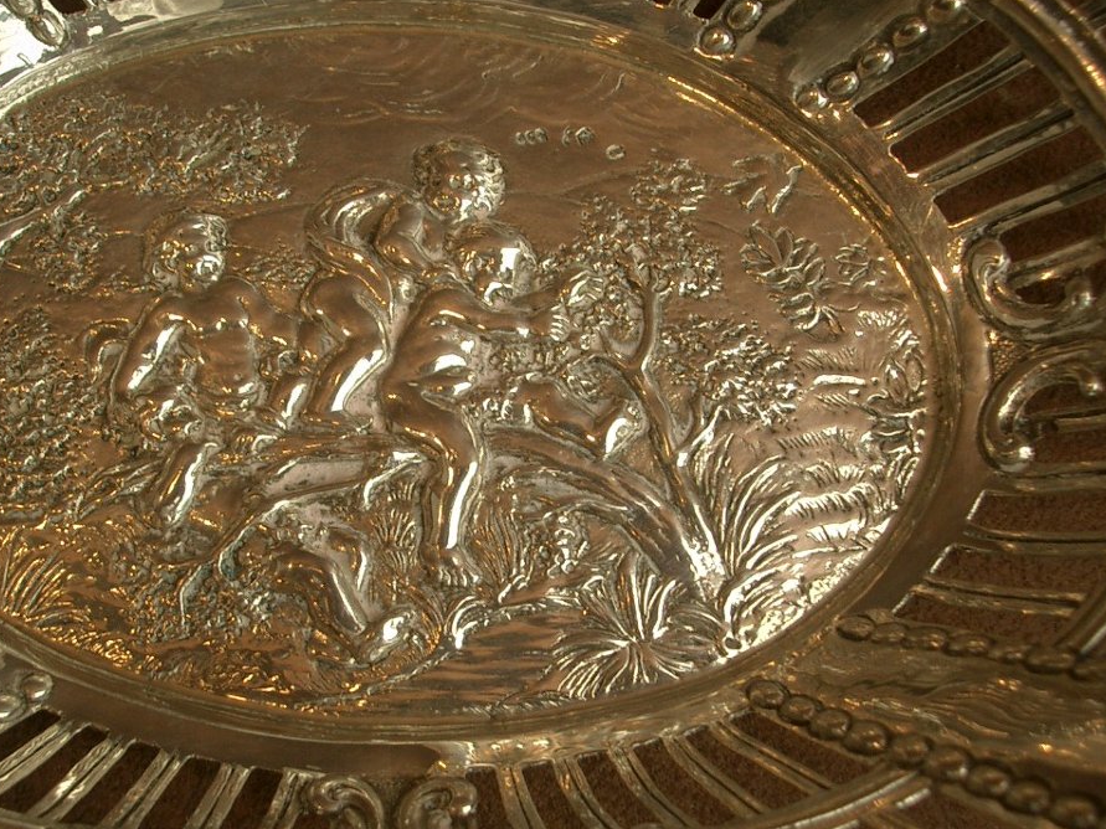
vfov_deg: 22.2
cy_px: 414
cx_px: 451
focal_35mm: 66
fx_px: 2108
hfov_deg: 29.3
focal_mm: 8.2
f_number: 3.1
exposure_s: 1/50
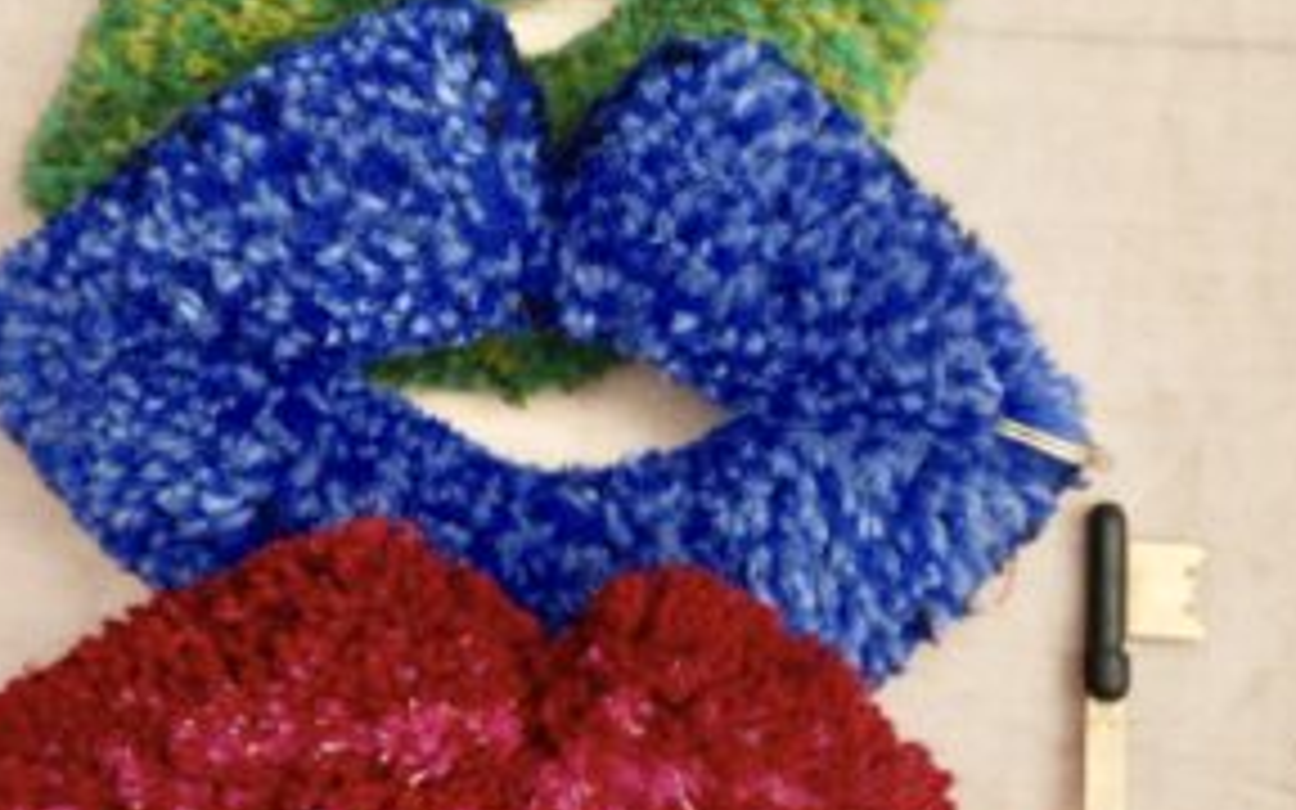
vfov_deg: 19.9
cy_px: 248
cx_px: 544
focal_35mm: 65
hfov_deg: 31.5
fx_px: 2296
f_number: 4.1
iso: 200
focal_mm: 17
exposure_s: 1/80
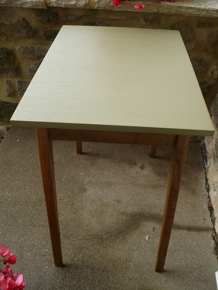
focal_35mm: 37
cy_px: 145
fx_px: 311
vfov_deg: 50.1
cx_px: 109
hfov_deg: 38.7
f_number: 2.8
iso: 100
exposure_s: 1/500
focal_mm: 6.1
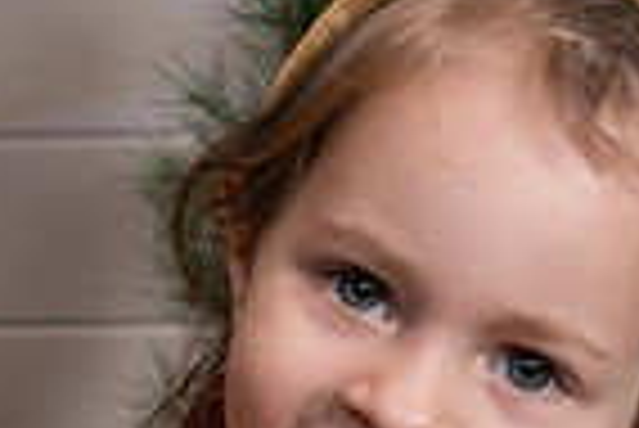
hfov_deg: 12.3
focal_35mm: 167
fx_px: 2967
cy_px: 561
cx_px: 198
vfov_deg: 8.1
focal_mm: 41
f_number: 5.6
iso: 250
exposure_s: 1/250
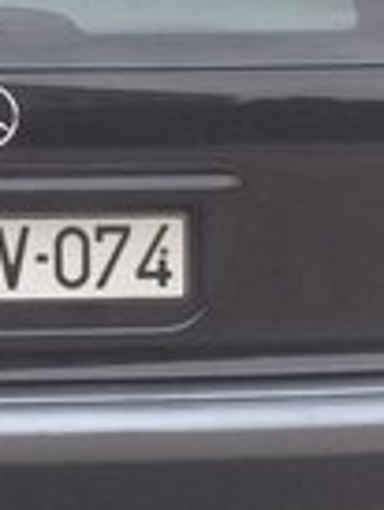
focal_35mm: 105
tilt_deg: -6.7
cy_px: -212
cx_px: -48
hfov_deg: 13.8
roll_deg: +0.3
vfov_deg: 17.2
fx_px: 1551
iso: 50
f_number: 2.2
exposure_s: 1/100
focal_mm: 4.15
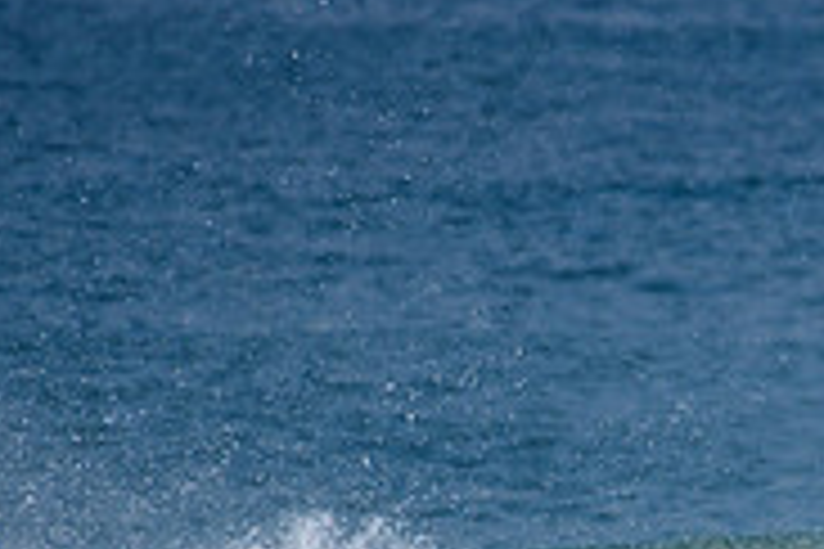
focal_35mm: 1636
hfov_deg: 1.3
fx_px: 37443
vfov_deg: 0.8
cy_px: 668
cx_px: 883
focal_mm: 500
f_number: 5.6
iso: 200
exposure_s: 1/2000
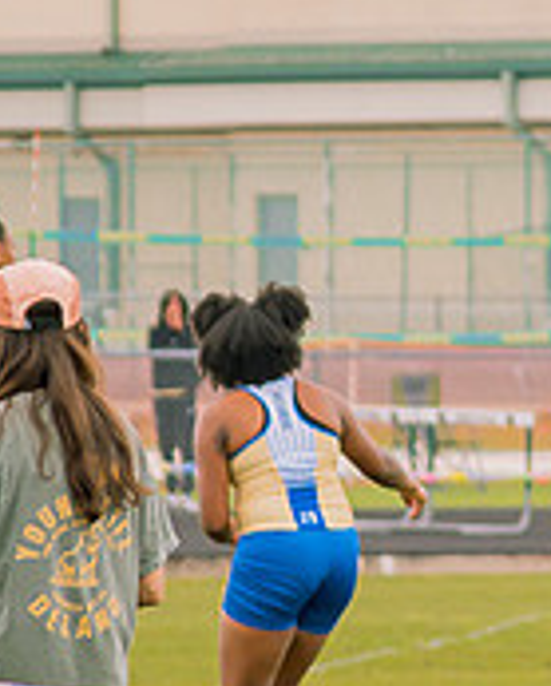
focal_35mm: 799
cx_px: 522
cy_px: 297
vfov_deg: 2.4
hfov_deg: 1.9
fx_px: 16244
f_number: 4
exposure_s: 1/200
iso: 200
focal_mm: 120
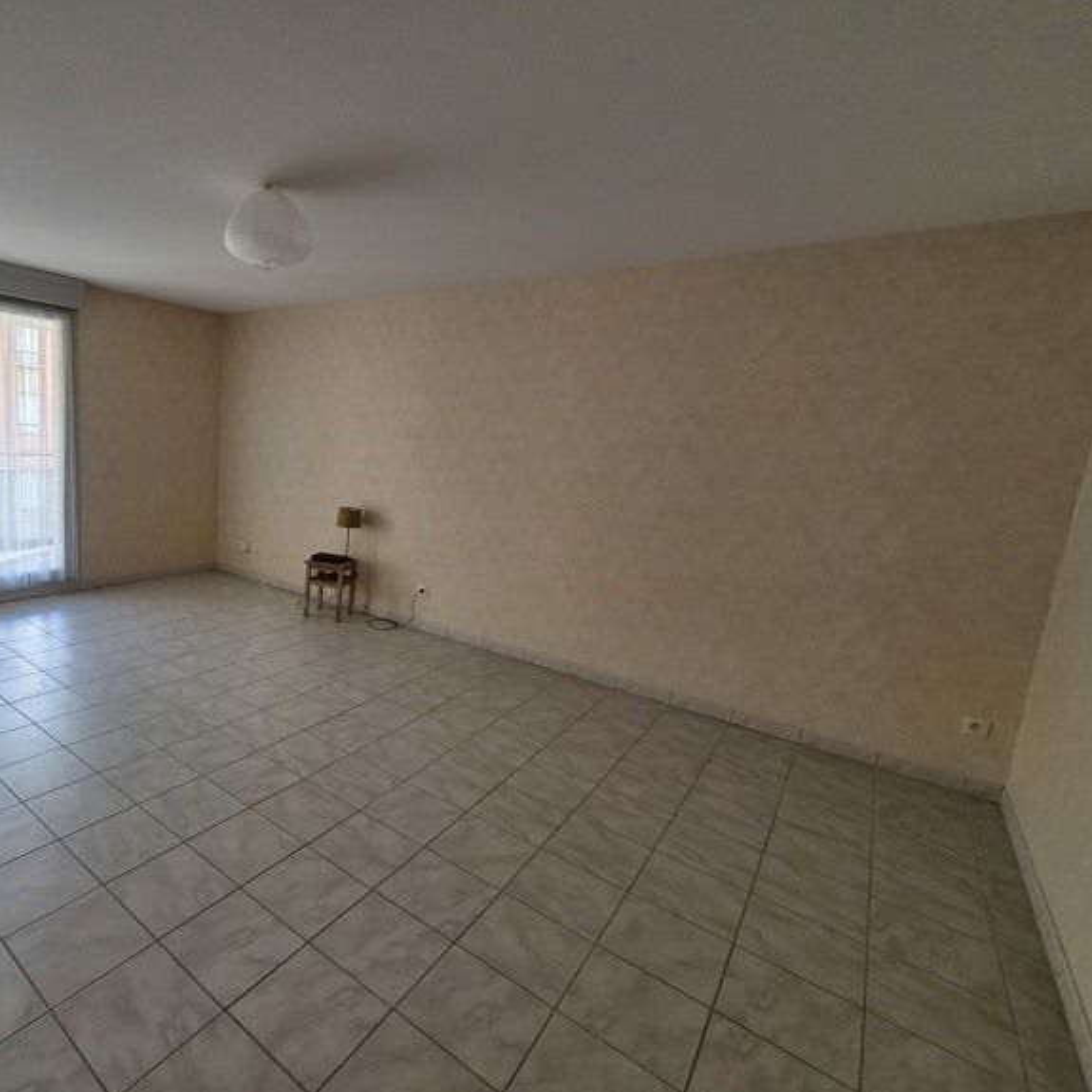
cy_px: 536
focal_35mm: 16
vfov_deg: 87.4
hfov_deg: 83.9
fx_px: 571
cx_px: 349
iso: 64
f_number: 2.2
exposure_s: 1/100
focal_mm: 2.2
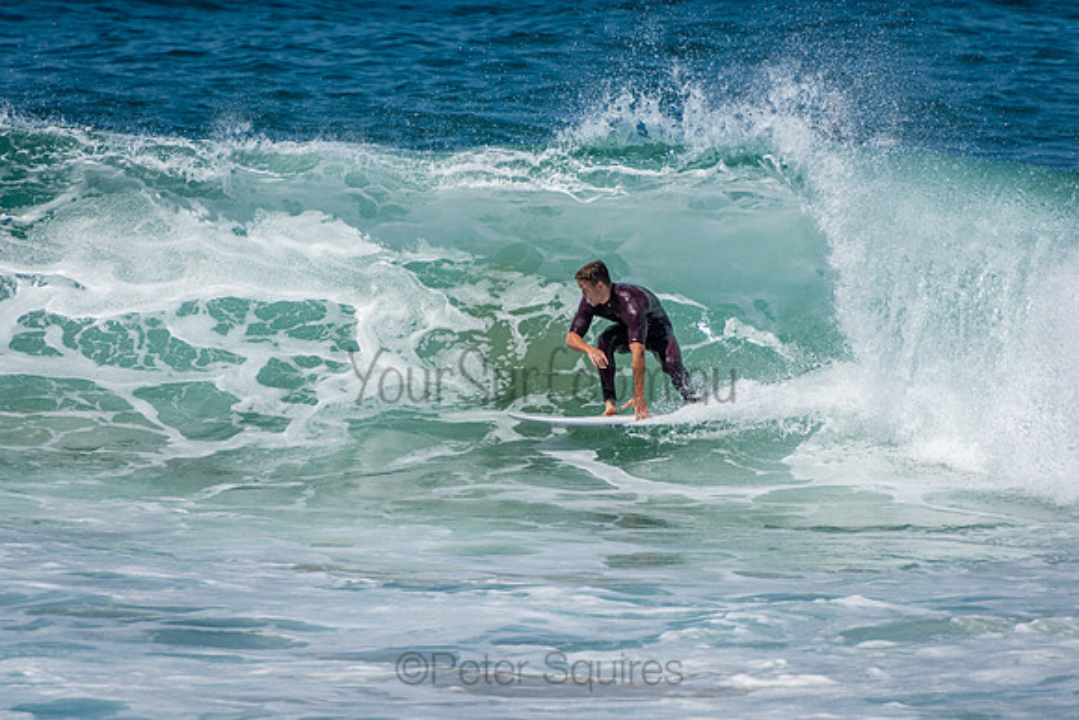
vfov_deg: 2.3
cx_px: 540
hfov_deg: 3.4
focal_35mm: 600
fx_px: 17987
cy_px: 360
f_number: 5.6
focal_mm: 400
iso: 220
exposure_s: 1/2000
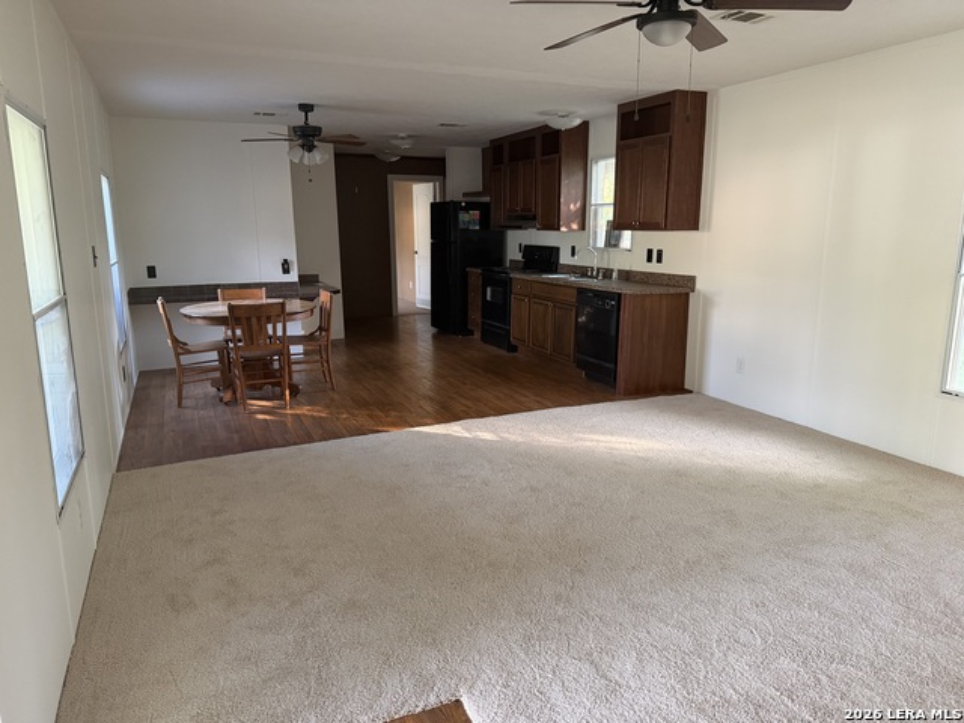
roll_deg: +0.2
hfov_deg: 71.6
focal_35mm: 24
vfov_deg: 56.8
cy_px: 362
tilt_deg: -11.2
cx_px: 482
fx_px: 668
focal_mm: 6.76
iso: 400
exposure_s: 1/60
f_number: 1.78
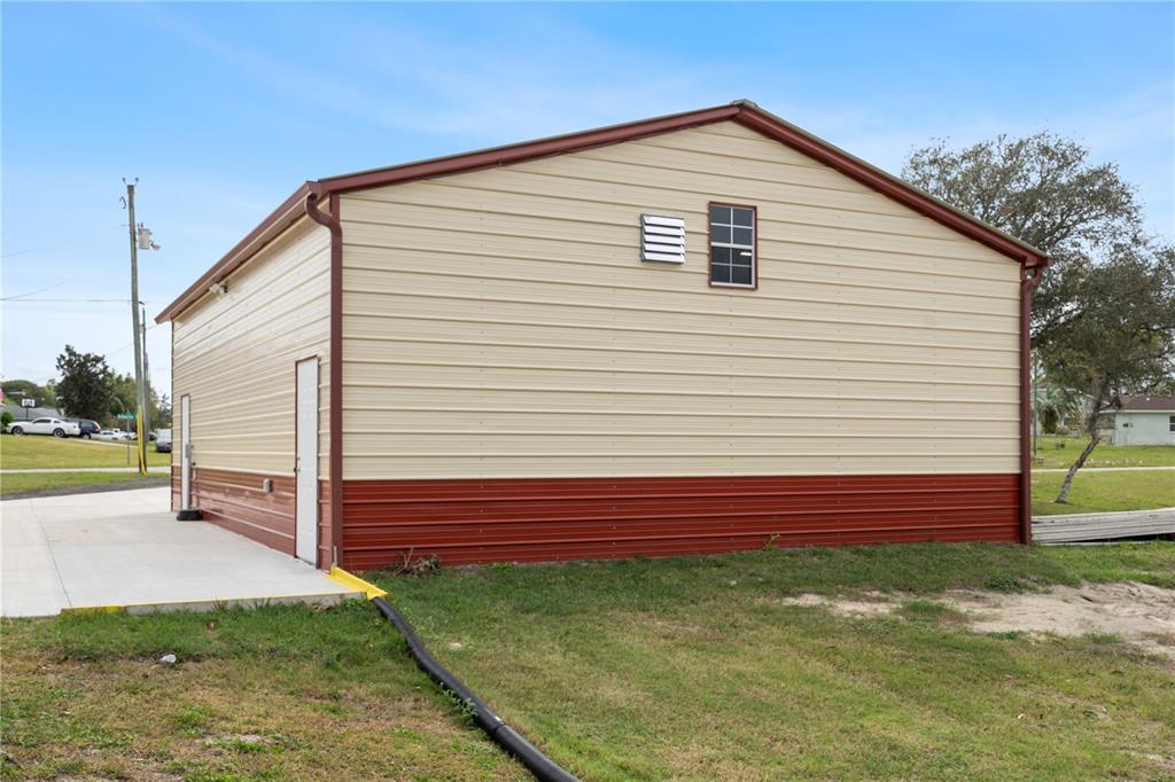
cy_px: 391
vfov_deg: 38.9
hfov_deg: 55.8
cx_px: 588
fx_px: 1109
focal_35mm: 34
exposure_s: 1/640
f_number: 8
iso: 320
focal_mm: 34
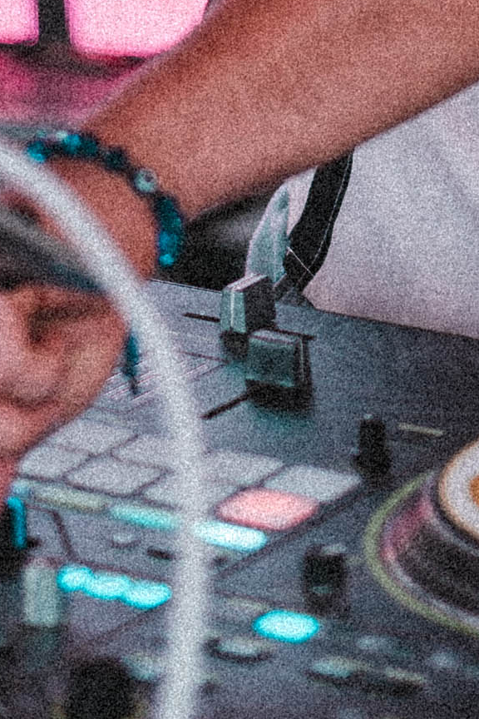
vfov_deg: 7.8
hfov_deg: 5.6
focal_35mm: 243
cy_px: -1098
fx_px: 4849
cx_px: 580
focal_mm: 35
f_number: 1.4
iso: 100
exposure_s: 1/320
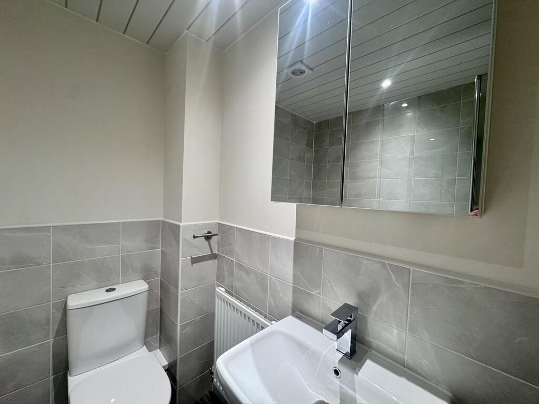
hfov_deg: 102.1
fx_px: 218
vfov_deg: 85.7
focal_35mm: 14
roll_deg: -2.1
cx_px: 270
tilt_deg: -2.0
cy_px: 202
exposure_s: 1/100
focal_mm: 2.22
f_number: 2.2
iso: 200
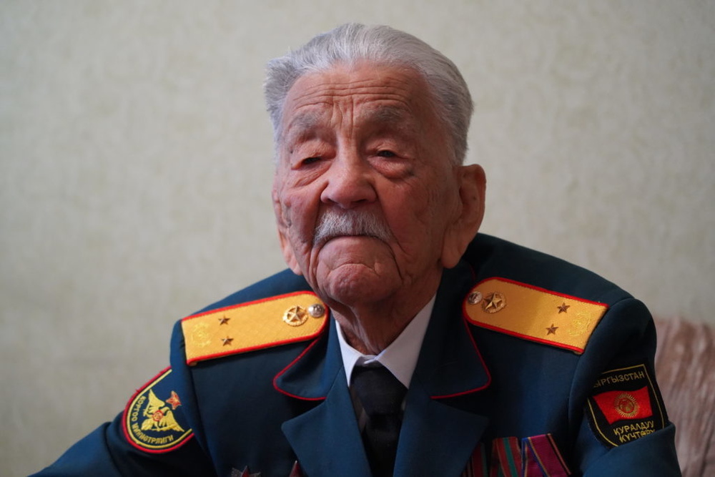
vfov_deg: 13.0
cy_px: 238
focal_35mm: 105
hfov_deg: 19.5
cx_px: 358
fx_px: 2086
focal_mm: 105
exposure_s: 1/160
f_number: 4
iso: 8000
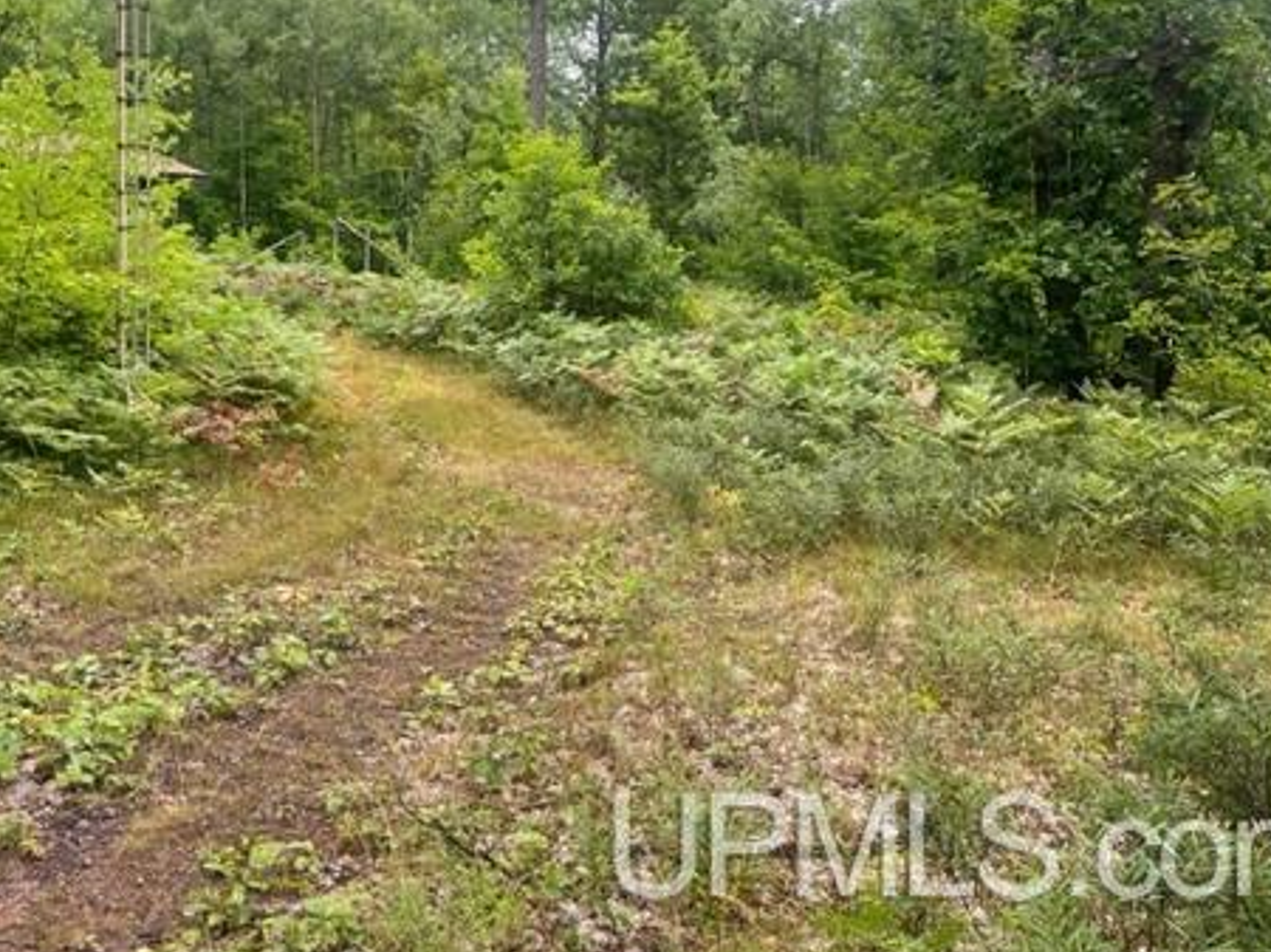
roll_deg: -0.2
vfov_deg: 38.1
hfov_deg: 49.7
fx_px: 1358
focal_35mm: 37
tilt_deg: -2.1
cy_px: 308
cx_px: 489
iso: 50
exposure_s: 1/397
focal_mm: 5.1
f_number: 1.6
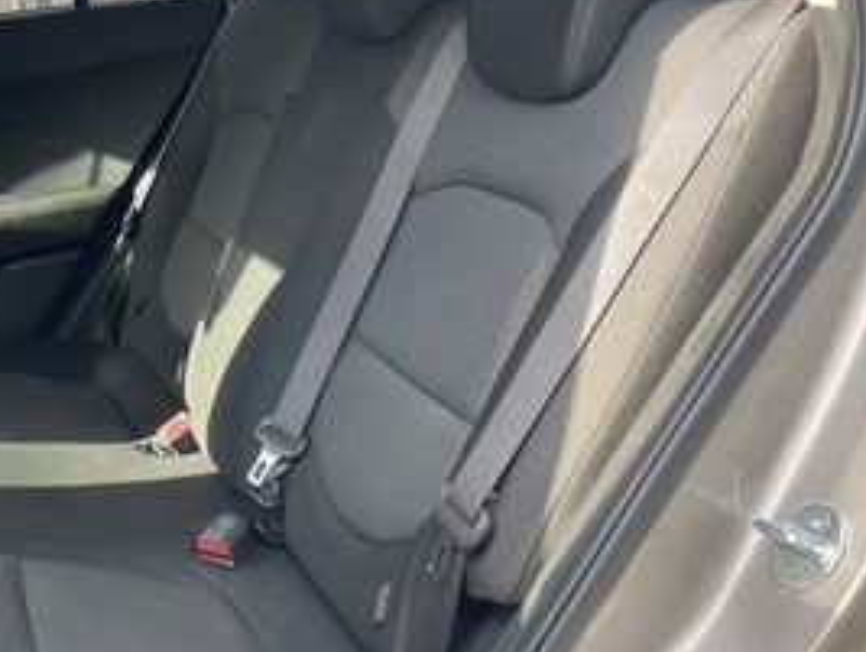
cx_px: 114
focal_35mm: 44
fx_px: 1102
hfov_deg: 40.2
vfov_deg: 32.9
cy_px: 376
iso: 32
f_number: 1.6
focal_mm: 5.1
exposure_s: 1/172
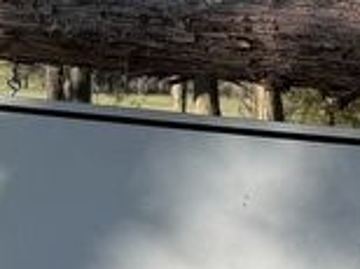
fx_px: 1298
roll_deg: -2.5
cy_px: 421
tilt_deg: -12.8
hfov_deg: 15.6
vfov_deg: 11.3
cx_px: 318
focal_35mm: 125
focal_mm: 6.76
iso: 80
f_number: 1.78
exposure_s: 1/2801
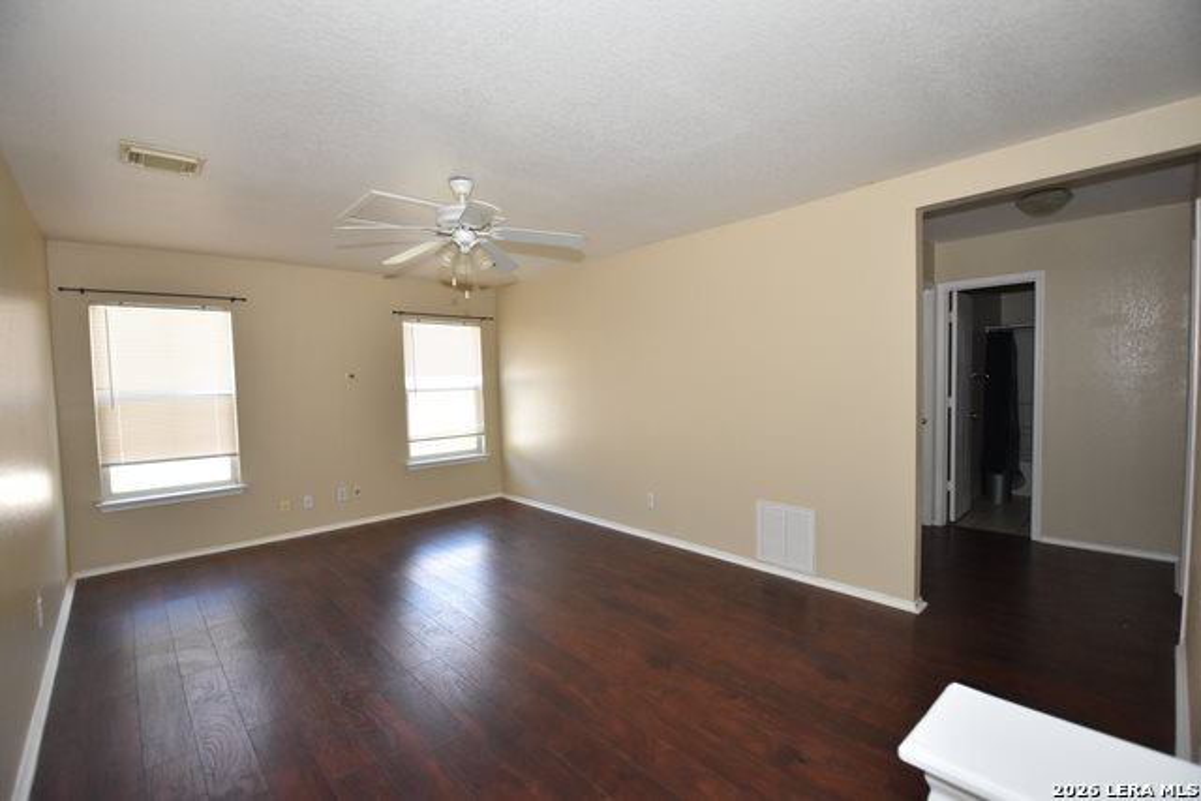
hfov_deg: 100.4
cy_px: 400
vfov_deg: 77.4
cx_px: 600
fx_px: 500
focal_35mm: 15
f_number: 4.5
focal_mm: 10
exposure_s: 1/160
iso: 800
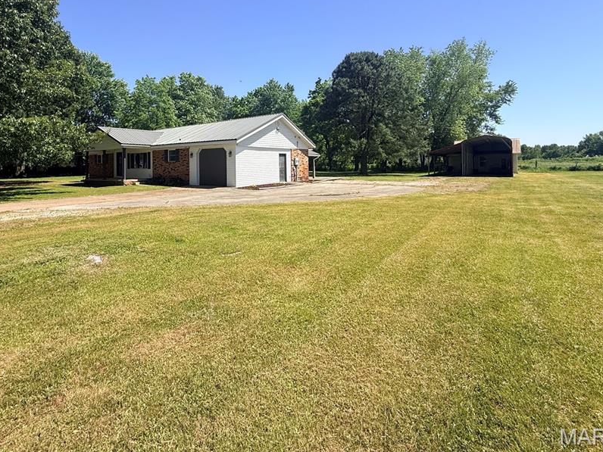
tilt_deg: +1.0
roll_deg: +0.7
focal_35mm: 18
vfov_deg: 70.1
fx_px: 314
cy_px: 162
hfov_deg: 86.9
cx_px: 248
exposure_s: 1/1613
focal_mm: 2.22
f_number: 2.2
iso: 50
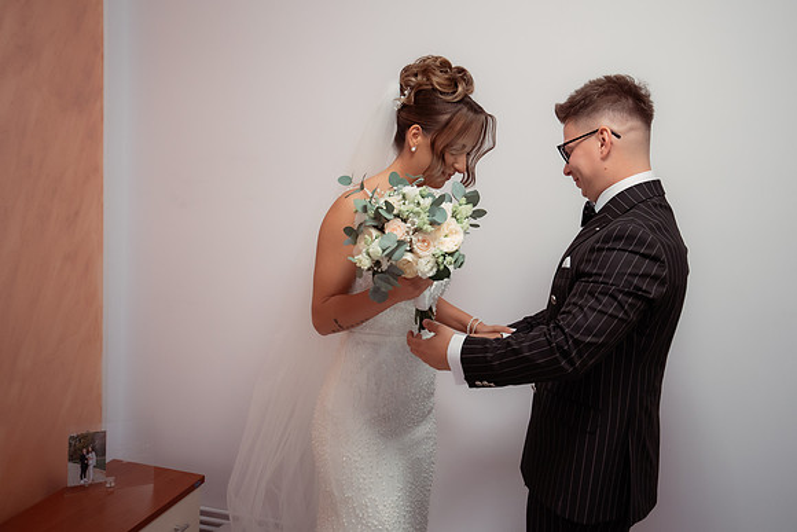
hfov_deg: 54.9
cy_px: 234
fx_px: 763
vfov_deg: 38.3
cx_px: 454
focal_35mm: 34
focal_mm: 30
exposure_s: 1/320
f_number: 2.8
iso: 1250
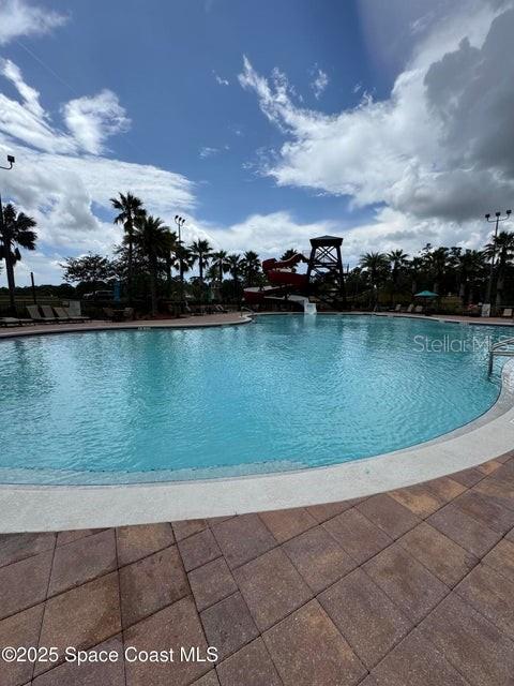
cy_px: 343
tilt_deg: -8.6
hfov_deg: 85.7
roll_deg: -0.7
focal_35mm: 14
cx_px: 257
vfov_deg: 102.1
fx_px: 277
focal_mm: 2.22
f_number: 2.2
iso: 50
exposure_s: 1/2874
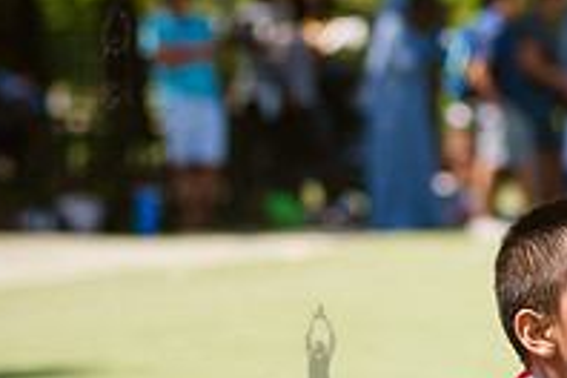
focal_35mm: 400
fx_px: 6300
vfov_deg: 3.4
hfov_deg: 5.1
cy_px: 537
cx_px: 609
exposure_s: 1/800
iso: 200
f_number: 4
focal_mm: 100
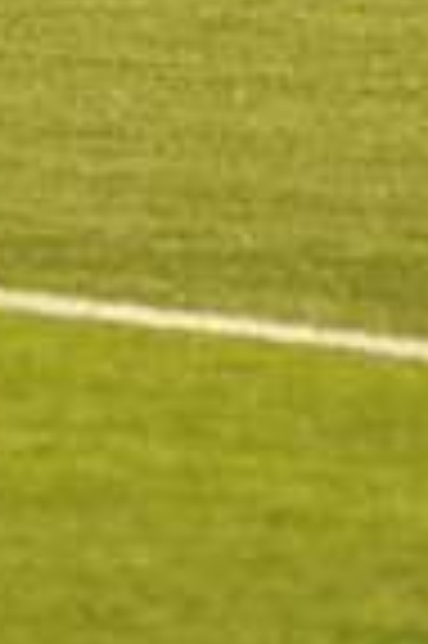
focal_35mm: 810
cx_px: -63
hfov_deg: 1.7
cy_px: -621
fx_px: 14479
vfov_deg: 2.5
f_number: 6.3
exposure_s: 1/60
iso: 4000
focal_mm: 200
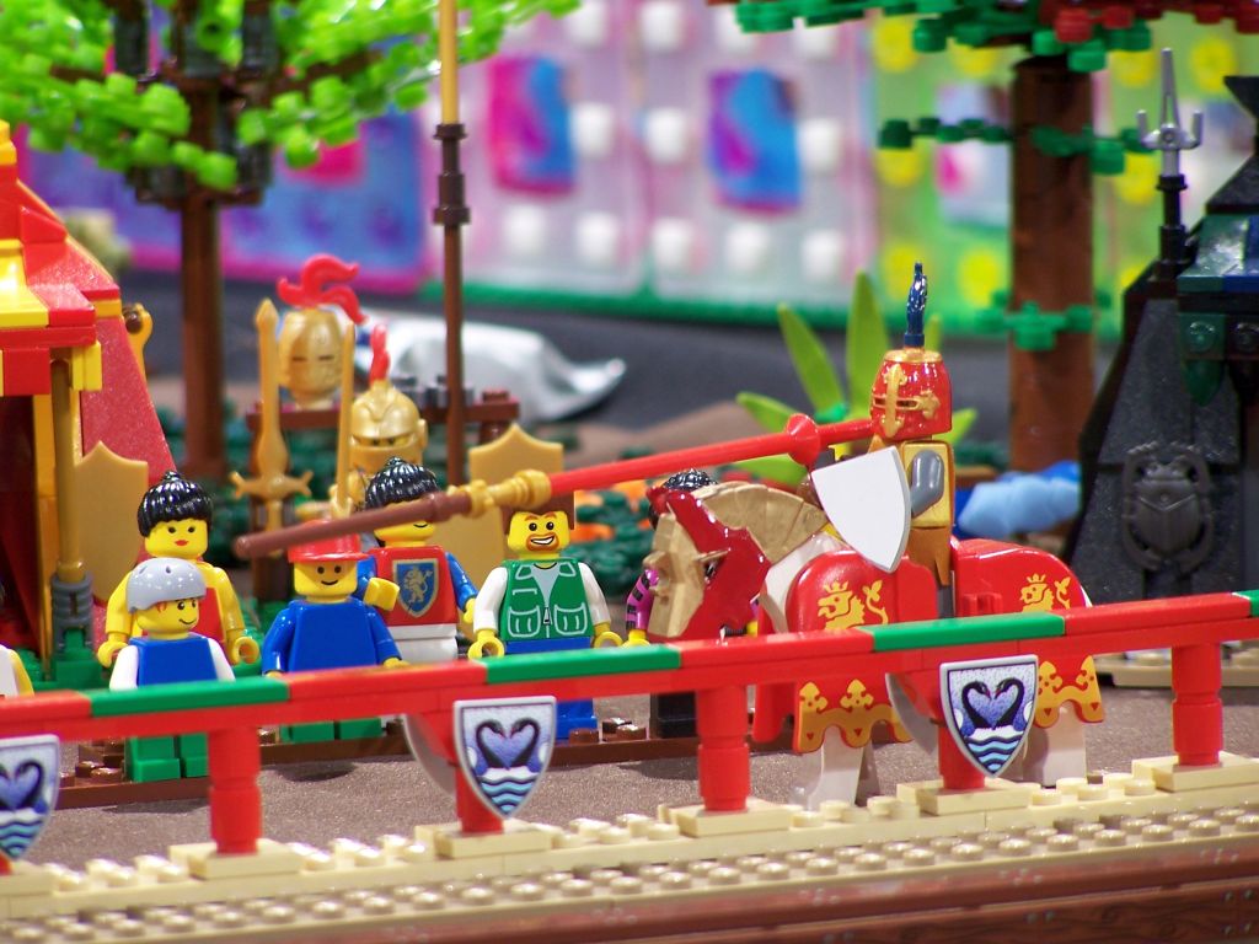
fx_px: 13821
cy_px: 472
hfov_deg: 5.2
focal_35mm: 380
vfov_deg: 3.9
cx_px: 630
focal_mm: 63
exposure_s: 1/3
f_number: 3.7
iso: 80
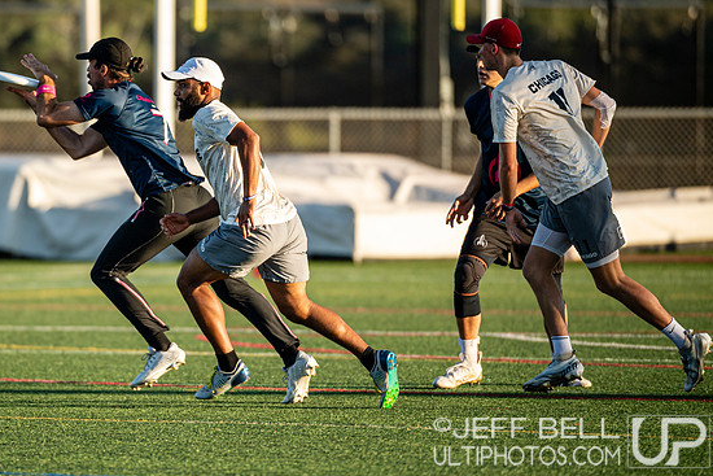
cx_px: 199
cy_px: 248
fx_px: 9251
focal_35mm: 467
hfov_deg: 4.4
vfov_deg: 2.9
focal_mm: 300
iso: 180
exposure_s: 1/1250
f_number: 3.2
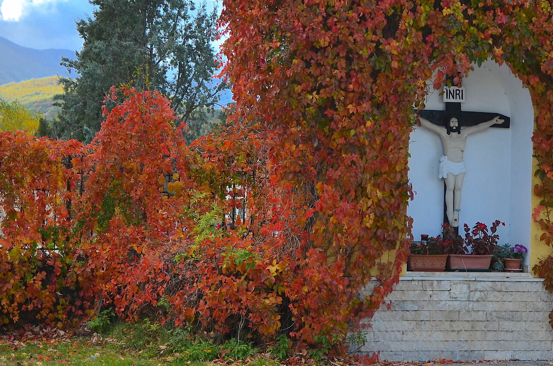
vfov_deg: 12.0
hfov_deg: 17.9
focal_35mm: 113
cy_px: 87
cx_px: 477
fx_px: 1732
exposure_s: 1/750
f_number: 2.8
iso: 100
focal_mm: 40
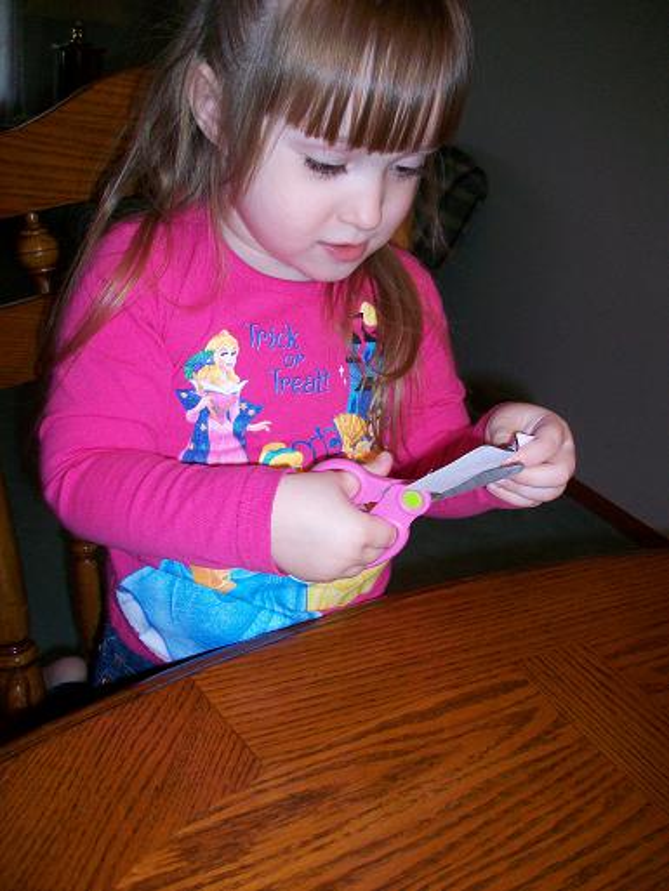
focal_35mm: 32
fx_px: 824
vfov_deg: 56.8
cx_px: 334
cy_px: 446
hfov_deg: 44.2
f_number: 2.8
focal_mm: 5.7
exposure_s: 1/60
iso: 120
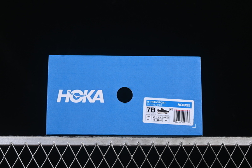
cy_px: 84
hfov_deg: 27.0
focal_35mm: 75
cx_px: 126
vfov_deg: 18.2
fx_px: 525
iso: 160
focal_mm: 50
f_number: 8
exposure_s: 1/60
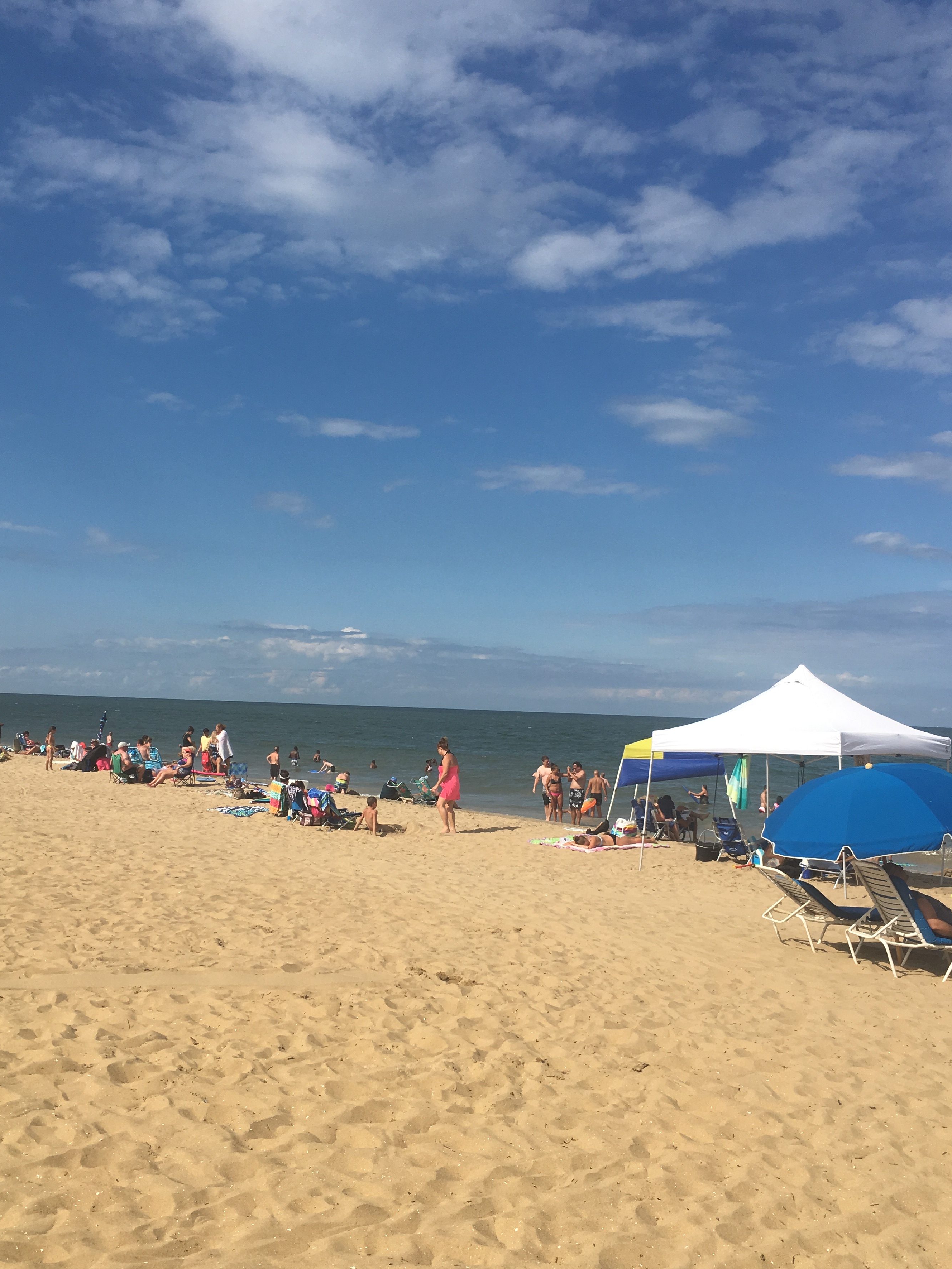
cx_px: 455
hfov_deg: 42.9
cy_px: 705
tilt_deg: -0.1
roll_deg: -2.3
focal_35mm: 33
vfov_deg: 55.2
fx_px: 1210
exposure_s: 1/2959
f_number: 2.2
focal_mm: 4.15
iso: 25
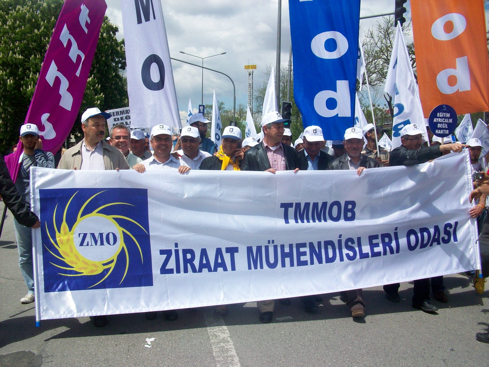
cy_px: 184
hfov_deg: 54.0
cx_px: 244
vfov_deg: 41.8
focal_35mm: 34
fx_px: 480
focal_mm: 5.7
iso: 80
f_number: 5.5
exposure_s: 1/542
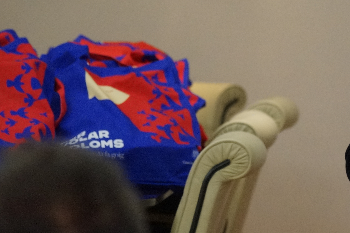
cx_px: 458
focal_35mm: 402
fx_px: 3908
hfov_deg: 5.1
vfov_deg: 3.4
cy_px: 32
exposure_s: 1/160
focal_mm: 150
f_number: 5.6
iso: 5000
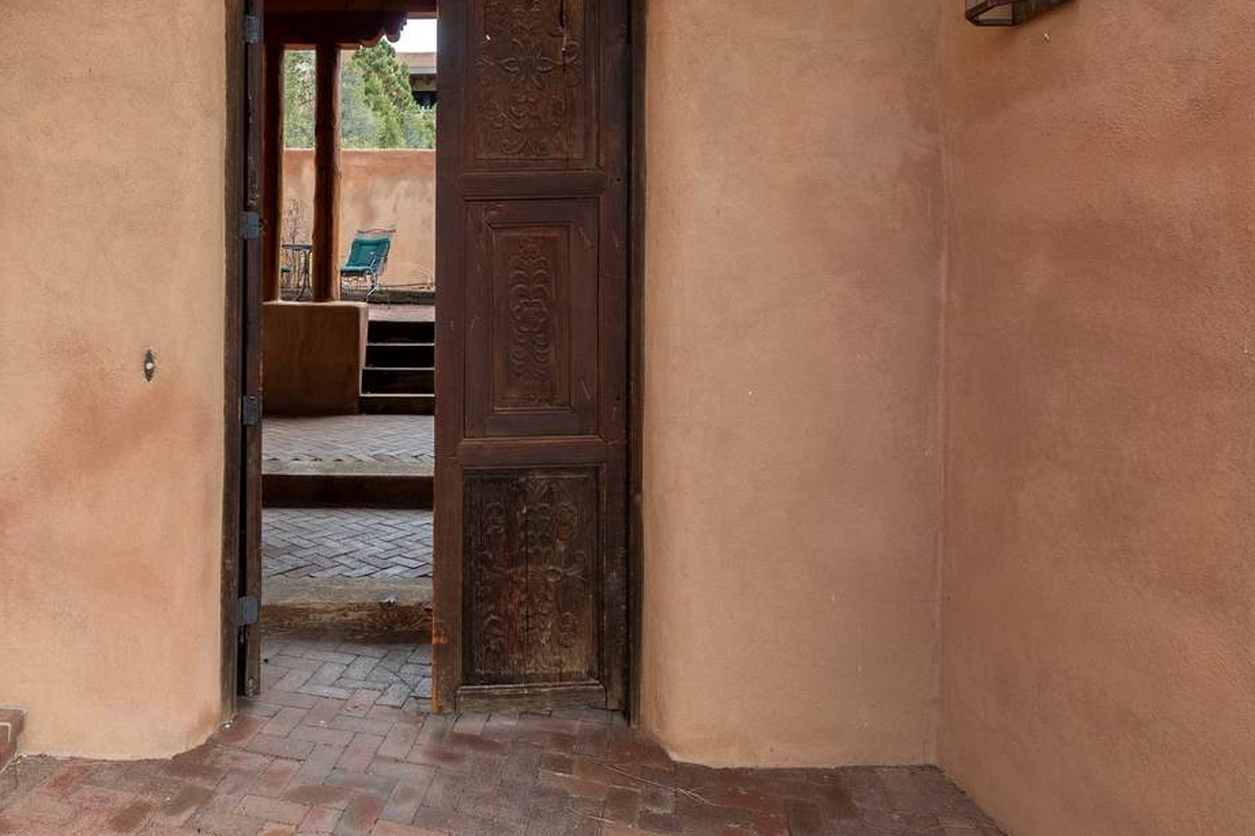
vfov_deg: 50.3
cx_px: 421
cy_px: 277
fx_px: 871
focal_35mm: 25
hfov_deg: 69.5
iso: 400
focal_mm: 12
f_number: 9
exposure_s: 1/80
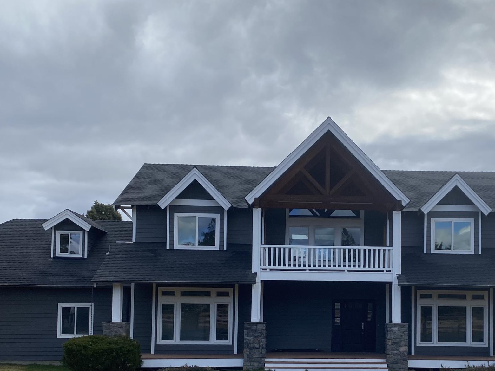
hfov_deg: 37.7
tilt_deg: +1.5
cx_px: 337
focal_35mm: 50
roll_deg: -0.7
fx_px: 715
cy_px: 288
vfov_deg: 28.6
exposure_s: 1/3846
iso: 32
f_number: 1.8
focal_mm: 4.25
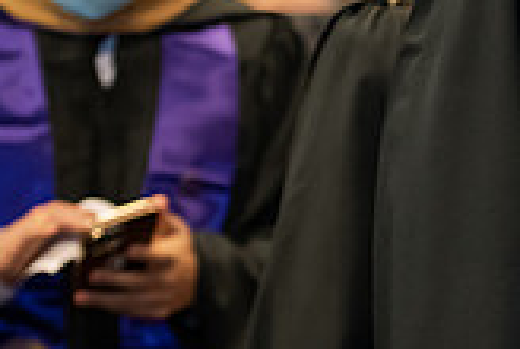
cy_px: -163
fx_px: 5369
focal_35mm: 371
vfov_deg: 3.7
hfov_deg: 5.5
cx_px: 805
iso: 2000
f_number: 4
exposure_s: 1/200
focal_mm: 105
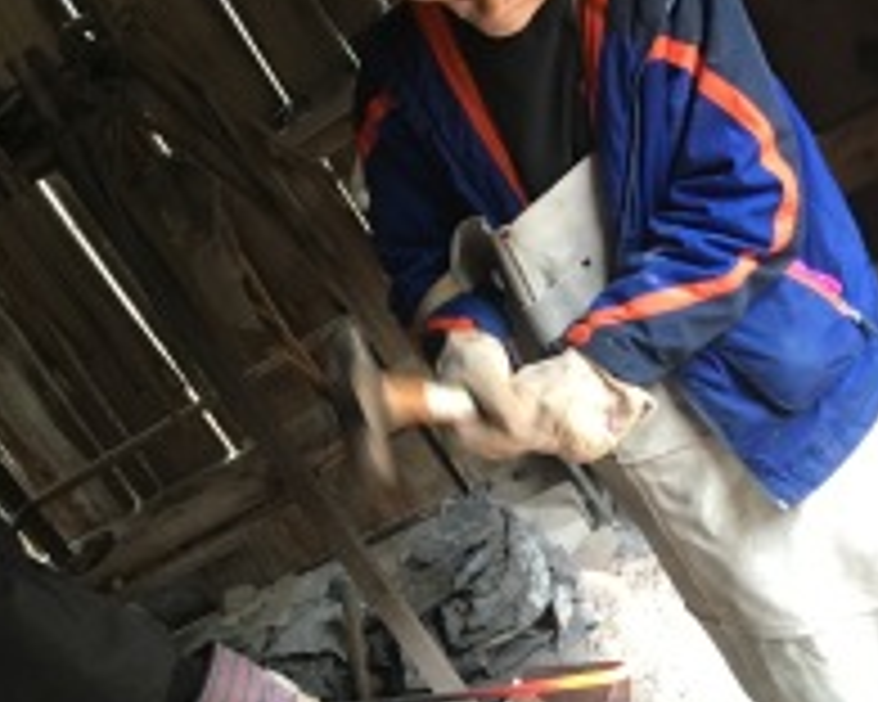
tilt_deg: -16.6
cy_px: 432
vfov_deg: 28.5
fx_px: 1377
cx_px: 234
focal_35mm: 53
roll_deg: +36.9
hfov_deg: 34.7
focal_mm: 4.15
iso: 200
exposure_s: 1/20
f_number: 2.2
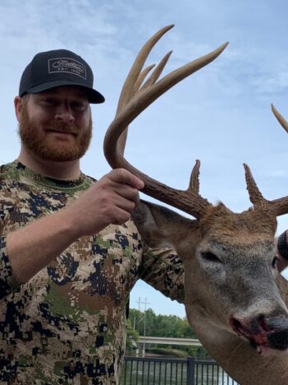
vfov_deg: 32.2
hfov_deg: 24.4
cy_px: 209
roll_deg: -3.0
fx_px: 666
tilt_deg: +11.0
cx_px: 117
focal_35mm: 60
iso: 25
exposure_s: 1/1993
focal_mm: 4.25
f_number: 1.8
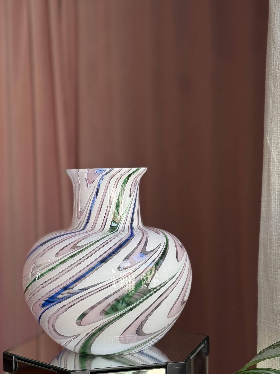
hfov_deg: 21.9
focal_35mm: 67
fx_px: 723
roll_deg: +1.3
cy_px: 199
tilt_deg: -1.2
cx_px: 160
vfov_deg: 29.0
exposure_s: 1/134
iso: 50
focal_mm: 6.76
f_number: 1.78
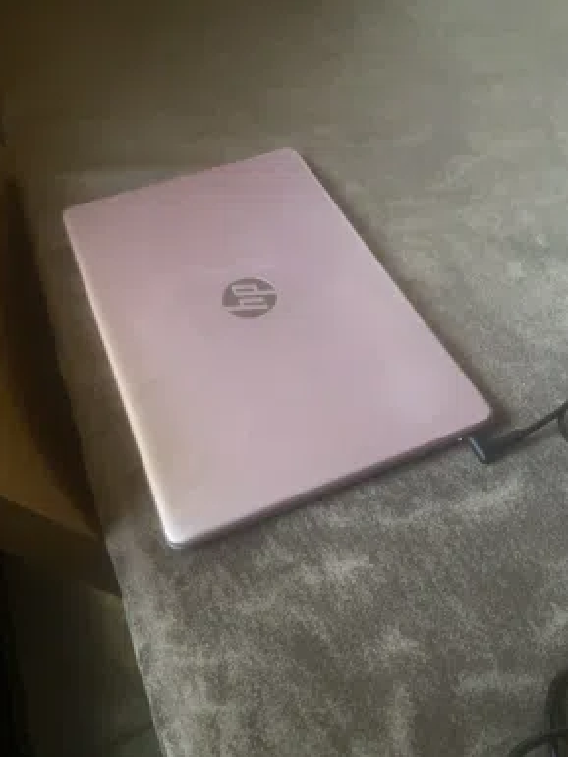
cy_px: 391
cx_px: 287
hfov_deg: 51.4
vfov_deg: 65.3
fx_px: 590
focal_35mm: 27
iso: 800
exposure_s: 1/30
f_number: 1.8
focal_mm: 4.25
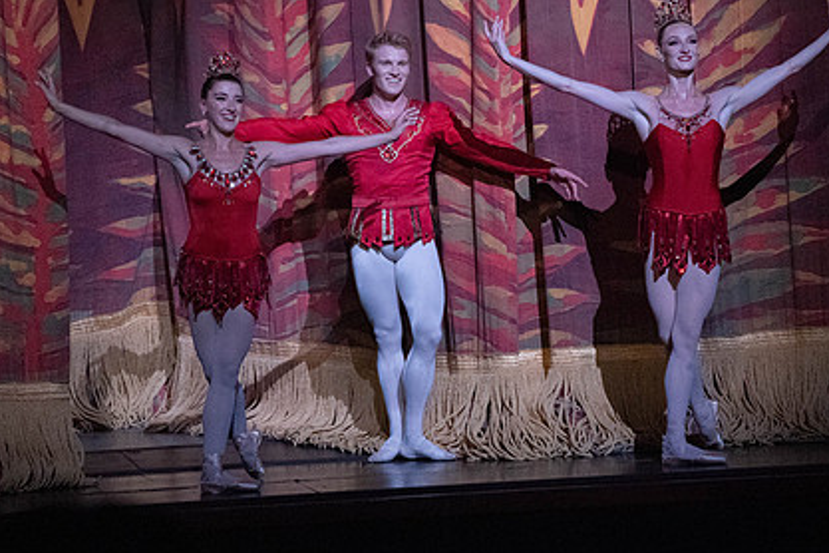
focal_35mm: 373
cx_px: 412
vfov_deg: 3.7
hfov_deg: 5.5
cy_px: 224
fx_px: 8589
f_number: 14
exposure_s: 1/500
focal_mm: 268
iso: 16000
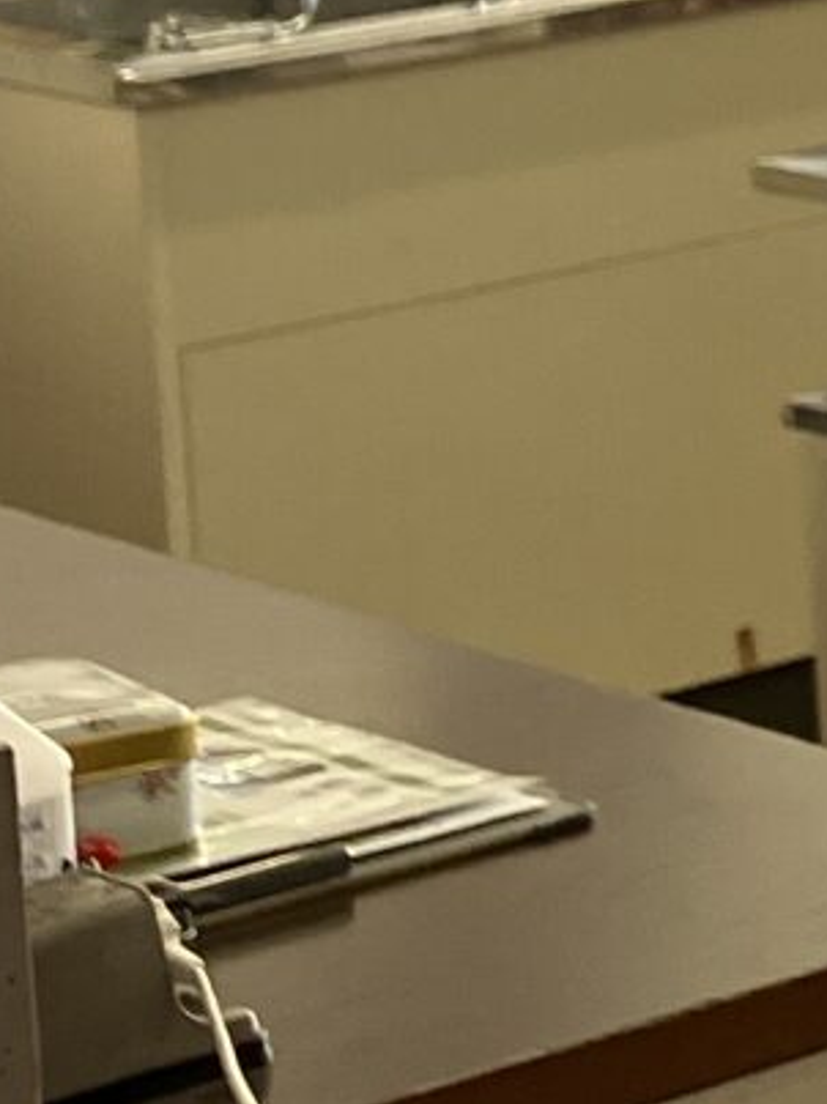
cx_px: 2771
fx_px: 5673
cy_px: -425
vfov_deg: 10.8
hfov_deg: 7.1
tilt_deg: -4.5
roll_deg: +2.1
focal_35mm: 178
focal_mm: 3.99
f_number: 1.8
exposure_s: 1/121
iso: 40
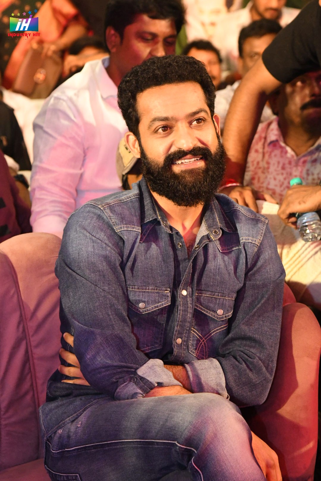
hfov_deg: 10.8
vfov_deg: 16.1
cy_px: 240
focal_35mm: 127
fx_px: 1698
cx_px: 160
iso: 5000
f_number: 5.6
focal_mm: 85
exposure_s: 1/125
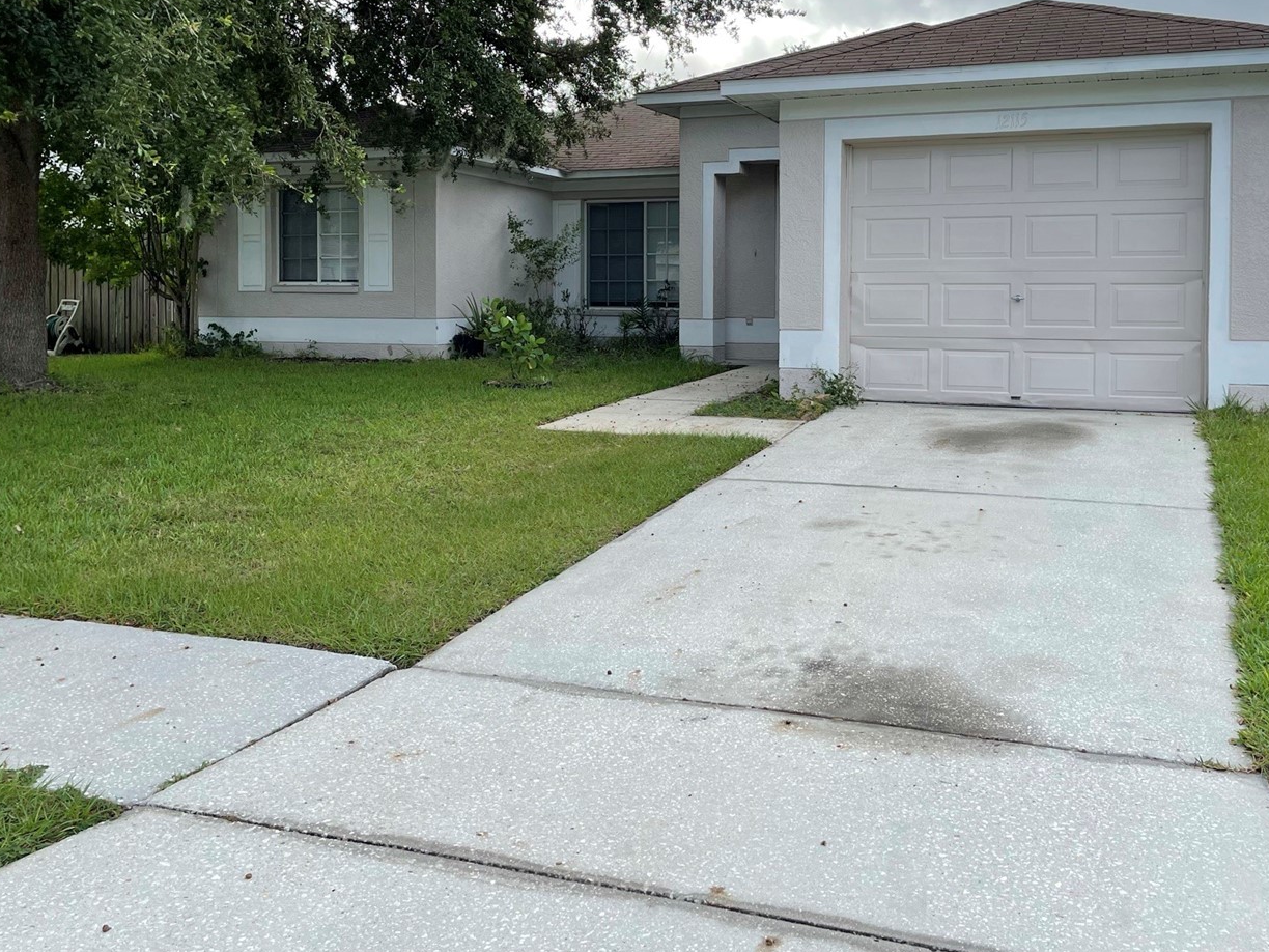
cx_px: 683
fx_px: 1246
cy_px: 342
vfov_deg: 41.4
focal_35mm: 34
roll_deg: -0.6
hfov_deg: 53.9
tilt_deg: +0.3
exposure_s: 1/1188
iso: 32
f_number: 1.6
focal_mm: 5.1
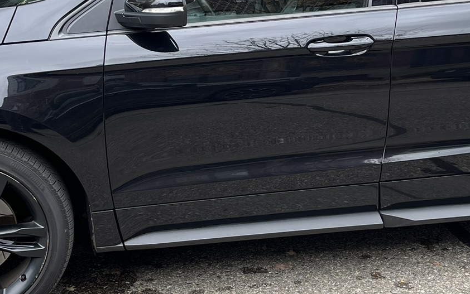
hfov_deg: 30.6
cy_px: 108
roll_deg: -1.2
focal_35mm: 67
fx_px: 859
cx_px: 267
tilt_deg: -14.5
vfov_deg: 19.4
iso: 50
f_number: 1.6
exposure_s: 1/340
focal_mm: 5.1
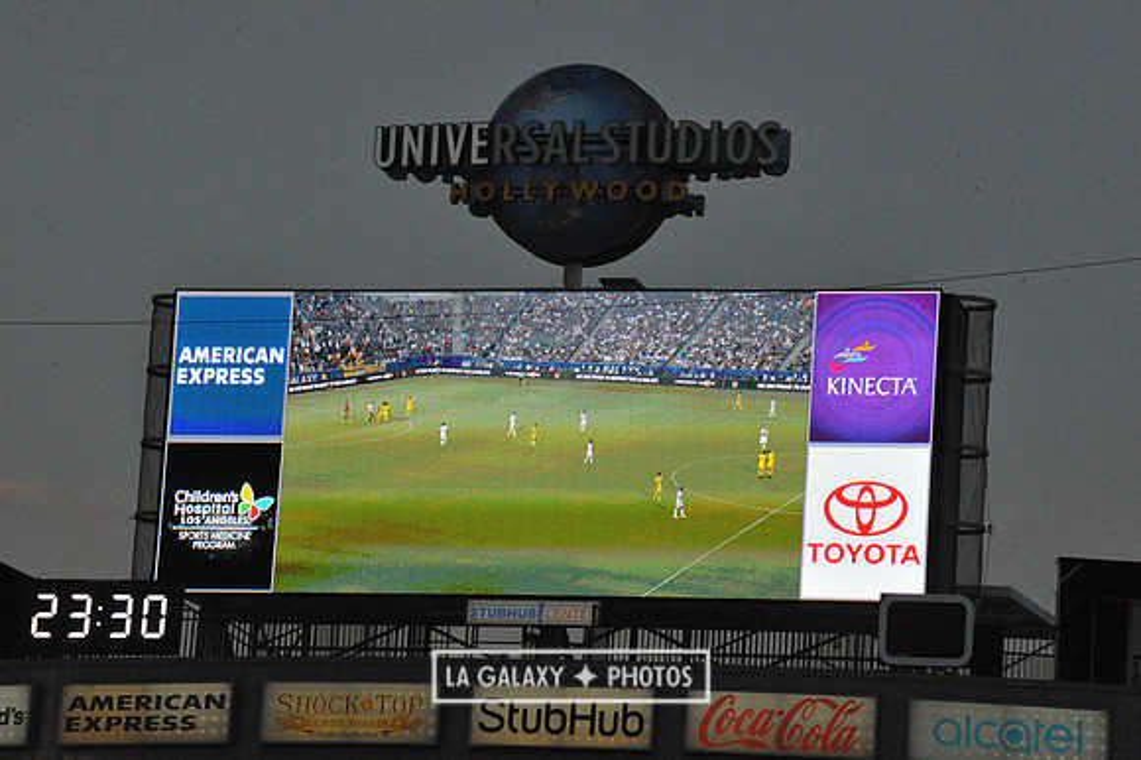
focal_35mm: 200
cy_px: 380
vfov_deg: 6.9
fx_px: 6335
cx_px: 570
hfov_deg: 10.3
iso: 5000
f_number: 18
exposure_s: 1/1250
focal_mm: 200
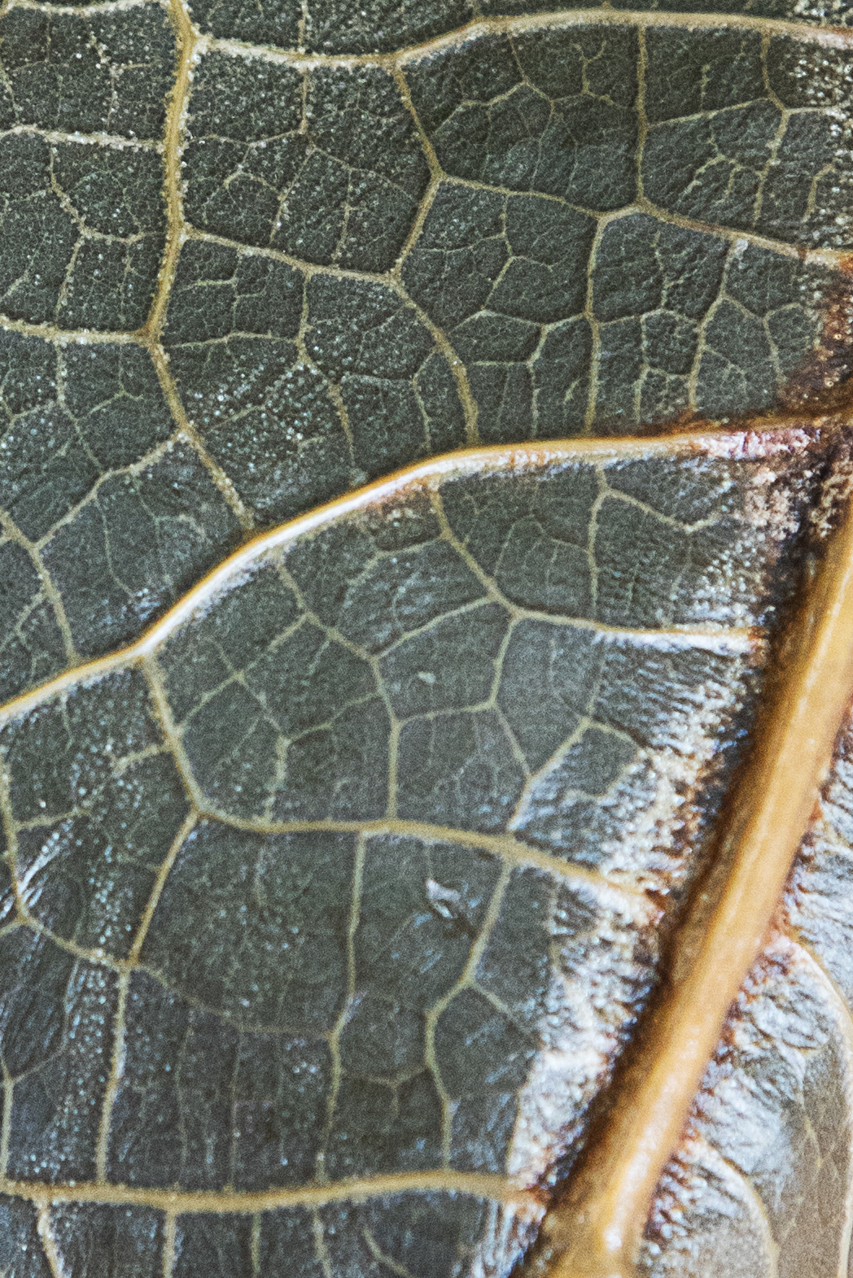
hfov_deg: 4.2
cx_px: -97
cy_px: 513
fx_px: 11652
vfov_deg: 6.3
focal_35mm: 328
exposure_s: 1/80
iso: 500
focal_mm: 70
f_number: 5.6
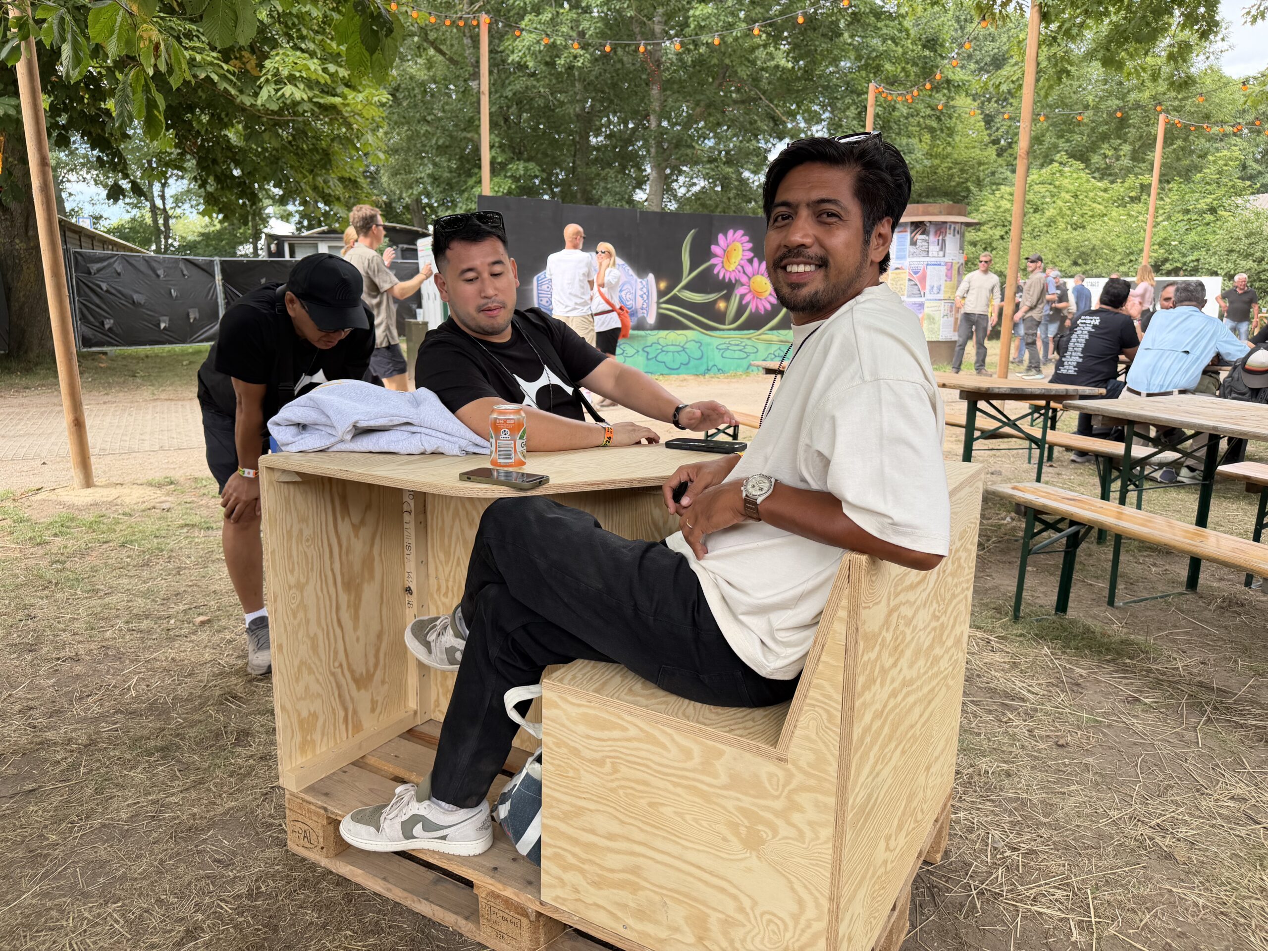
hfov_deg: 71.6
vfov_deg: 56.8
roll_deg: +0.2
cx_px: 634
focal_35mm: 24
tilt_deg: -12.6
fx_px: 879
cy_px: 476
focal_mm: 6.76
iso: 100
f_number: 1.78
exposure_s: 1/584
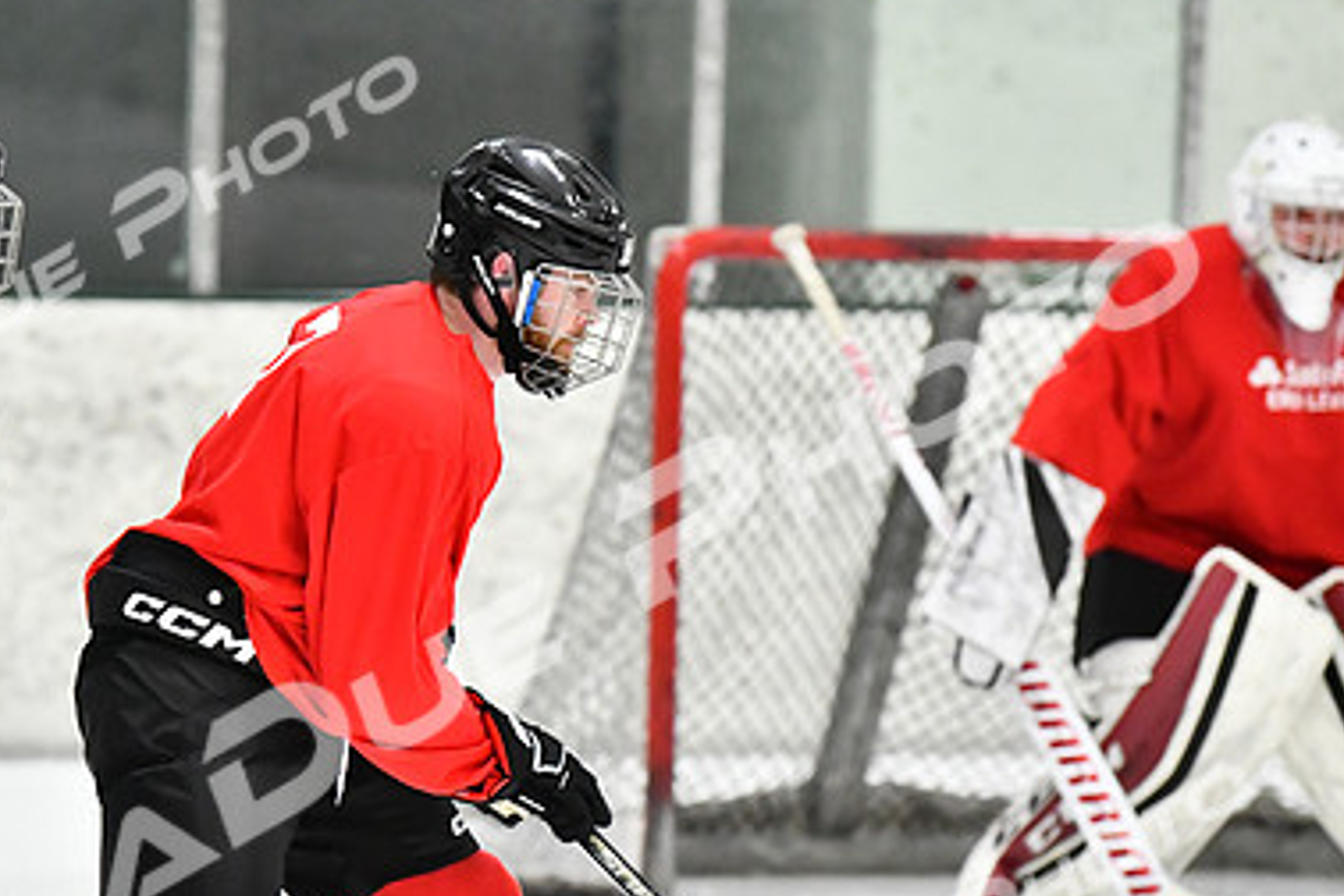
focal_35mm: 299
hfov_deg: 6.9
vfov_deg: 4.6
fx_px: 11162
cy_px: 663
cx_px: 420
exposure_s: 1/1250
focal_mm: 130
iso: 5000
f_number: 2.8
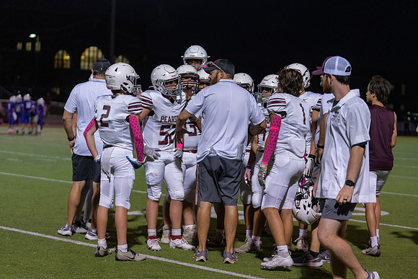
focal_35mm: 88
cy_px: 140
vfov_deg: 15.5
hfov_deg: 23.1
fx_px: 1022
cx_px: 209
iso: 3200
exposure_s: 1/1250
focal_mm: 88
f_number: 2.8
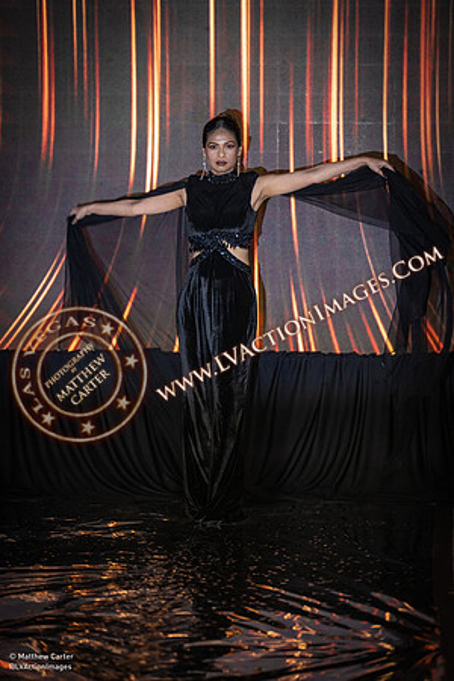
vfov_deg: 10.3
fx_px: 3783
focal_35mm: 200
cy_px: 340
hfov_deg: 6.9
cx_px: 227
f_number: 2.8
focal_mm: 200
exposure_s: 1/200
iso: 1600
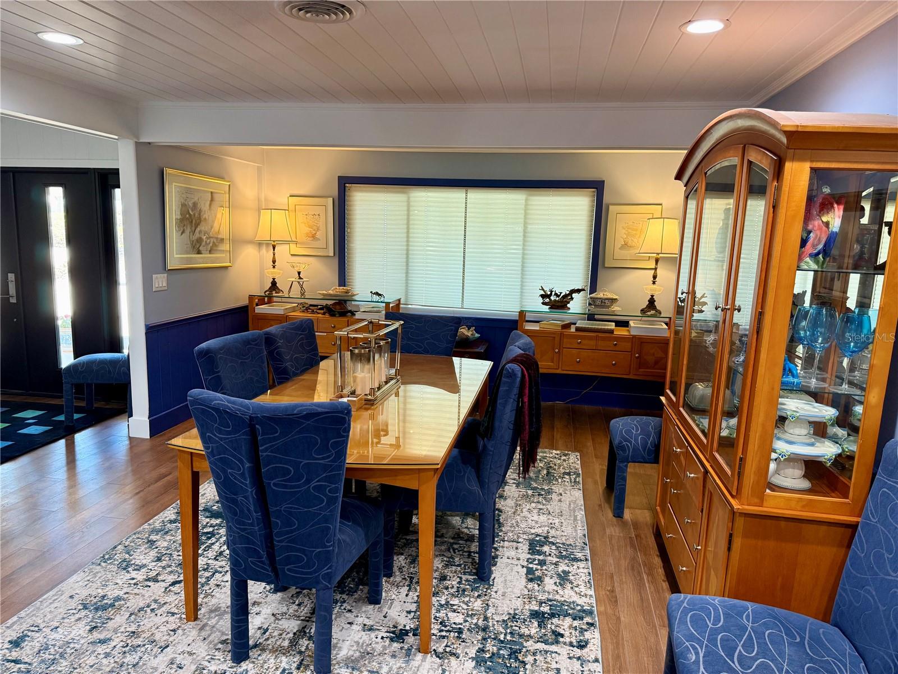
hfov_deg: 71.6
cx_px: 449
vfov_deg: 56.8
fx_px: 623
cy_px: 337
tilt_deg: -8.7
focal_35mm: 24
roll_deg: -1.9
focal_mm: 6.76
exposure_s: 1/60
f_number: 1.78
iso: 200
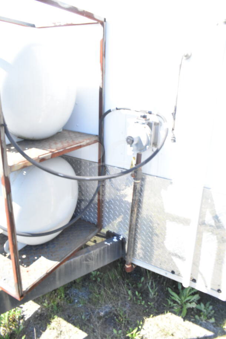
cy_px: 170
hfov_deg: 48.0
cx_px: 113
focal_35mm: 27
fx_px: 254
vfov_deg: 67.4
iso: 1600
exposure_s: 1/320
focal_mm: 18
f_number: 9
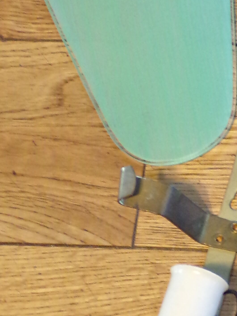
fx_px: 1662
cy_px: 136
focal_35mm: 182
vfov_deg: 10.9
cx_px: 314
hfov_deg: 8.0
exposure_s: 1/10
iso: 400
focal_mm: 10.1
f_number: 3.7
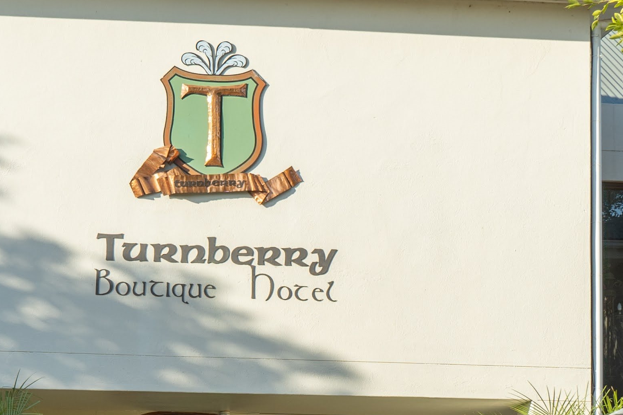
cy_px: 423
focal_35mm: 155
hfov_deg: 13.2
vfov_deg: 8.8
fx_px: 2682
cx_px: 282
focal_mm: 49
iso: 100
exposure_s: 1/100
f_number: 9
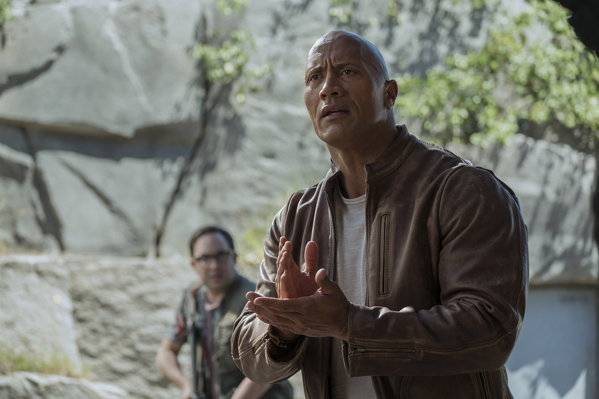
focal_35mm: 150
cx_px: 300
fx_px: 2495
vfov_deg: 9.1
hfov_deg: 13.7
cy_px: 200
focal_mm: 100
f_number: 4.5
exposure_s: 1/200
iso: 250
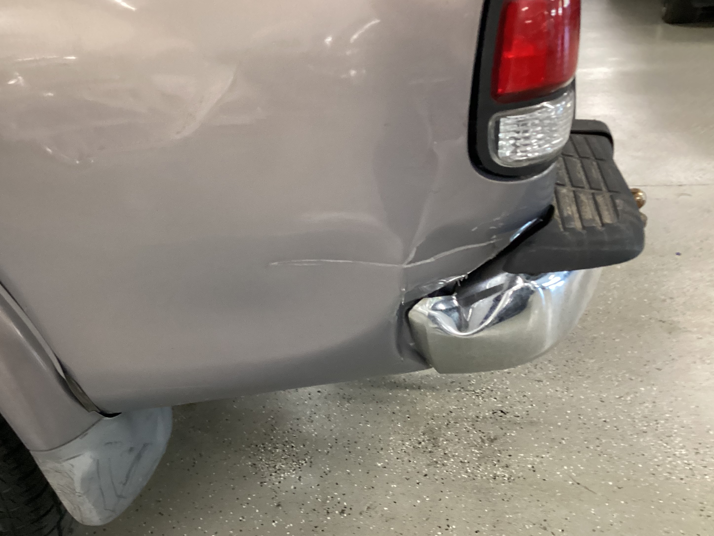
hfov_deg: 52.5
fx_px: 722
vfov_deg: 40.7
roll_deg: +4.8
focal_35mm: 35
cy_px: 275
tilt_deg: -28.7
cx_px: 316
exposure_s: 1/40
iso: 320
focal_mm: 3.3
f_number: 2.4
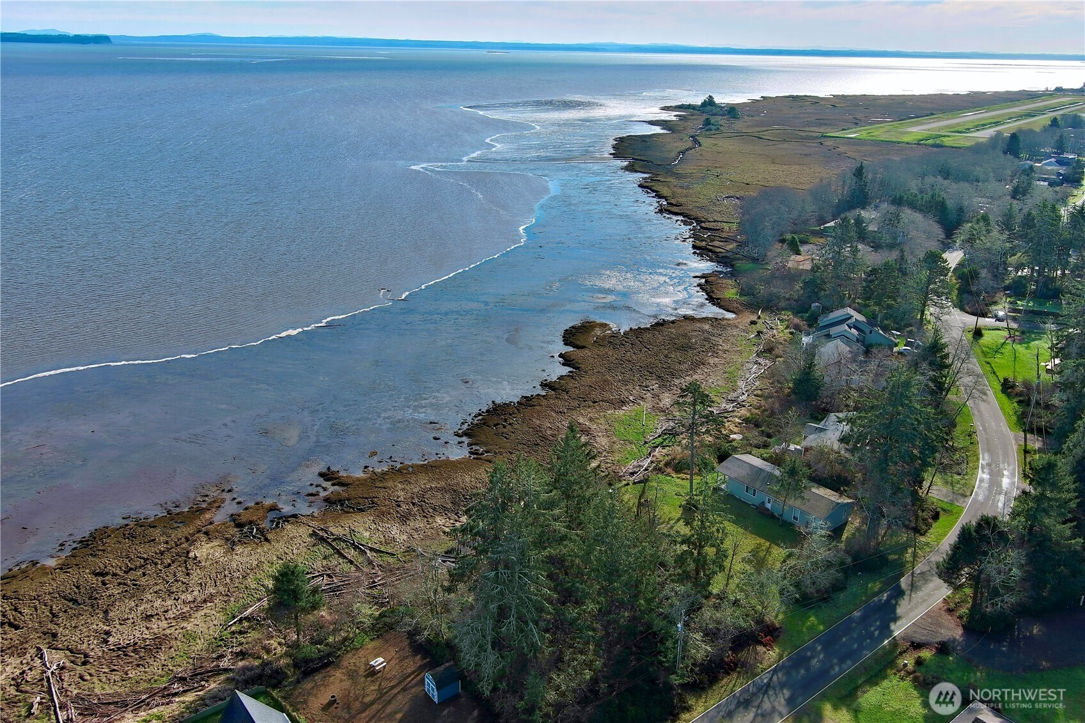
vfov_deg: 45.0
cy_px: 362
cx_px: 542
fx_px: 874
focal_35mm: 29
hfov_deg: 63.7
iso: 100
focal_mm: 10.57
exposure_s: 1/1076
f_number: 2.8
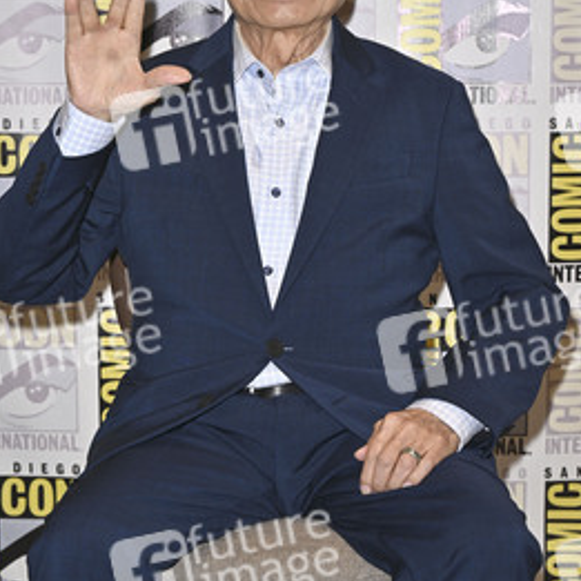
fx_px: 1728
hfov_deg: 19.1
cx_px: 289
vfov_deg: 19.1
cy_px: 229
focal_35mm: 91
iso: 2000
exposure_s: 1/250
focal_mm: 70
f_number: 6.3
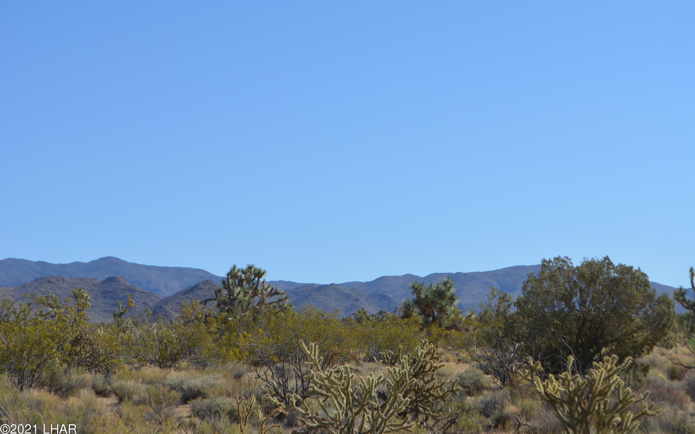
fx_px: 1601
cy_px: 214
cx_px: 348
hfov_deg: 24.5
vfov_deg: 15.5
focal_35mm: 85
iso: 100
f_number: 9
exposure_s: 1/320
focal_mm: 55
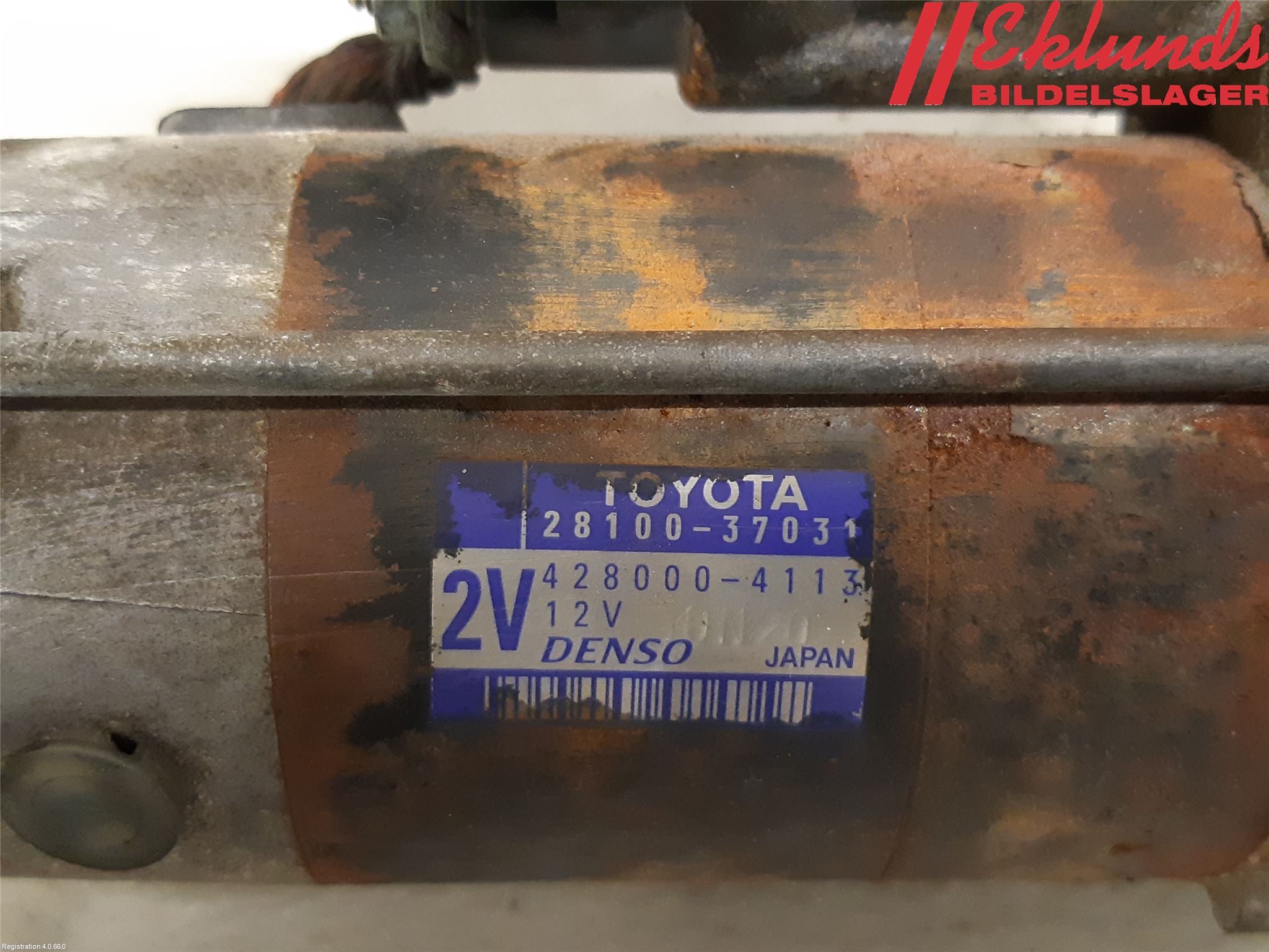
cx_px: 634
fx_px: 953
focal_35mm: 26
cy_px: 476
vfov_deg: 53.1
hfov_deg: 67.3
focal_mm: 3.93
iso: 320
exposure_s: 1/25
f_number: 1.7
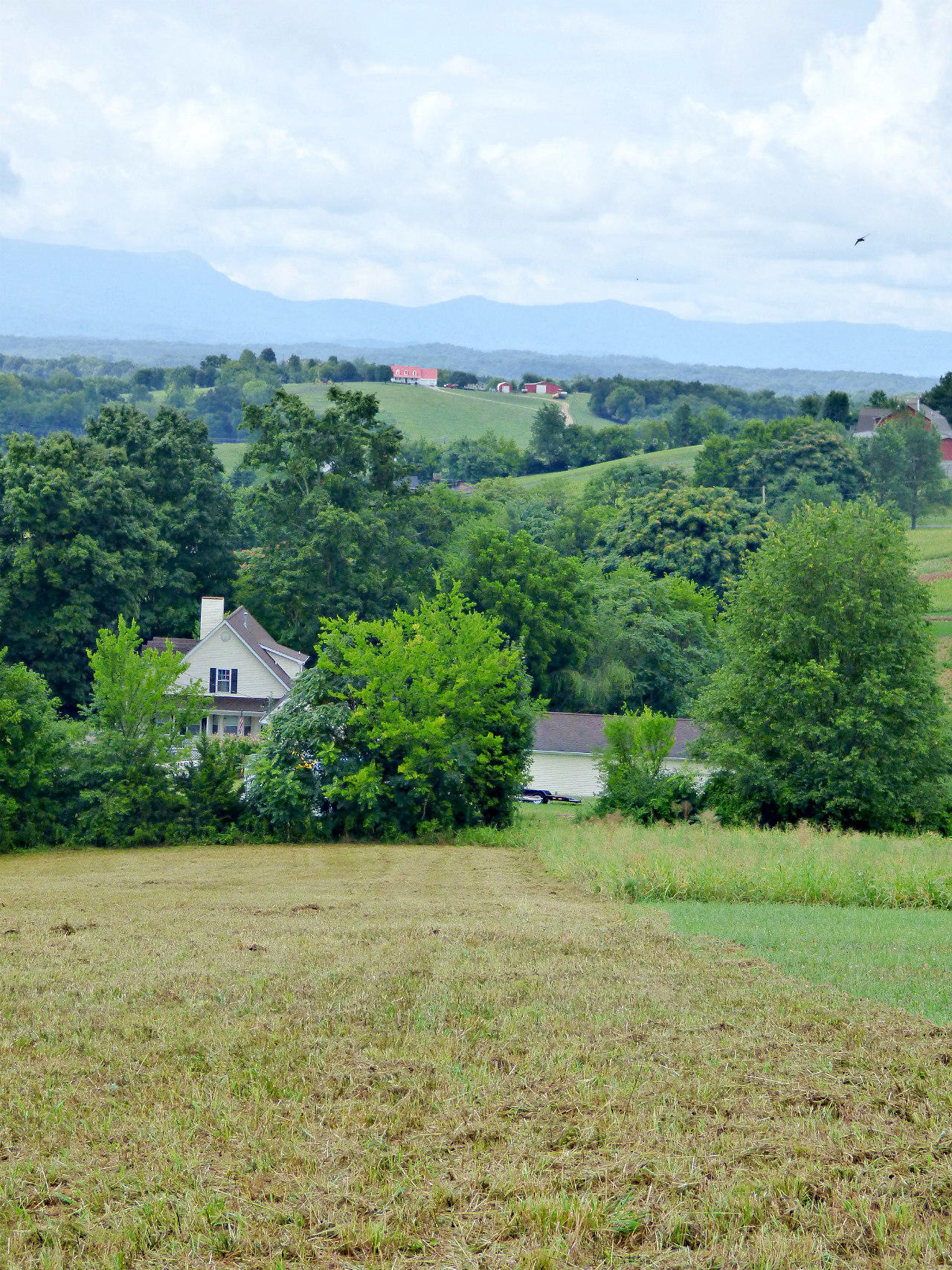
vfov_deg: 23.6
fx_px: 3044
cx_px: 476
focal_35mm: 83
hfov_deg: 17.8
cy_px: 635
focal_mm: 13.94
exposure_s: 1/800
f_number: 4.5
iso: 200
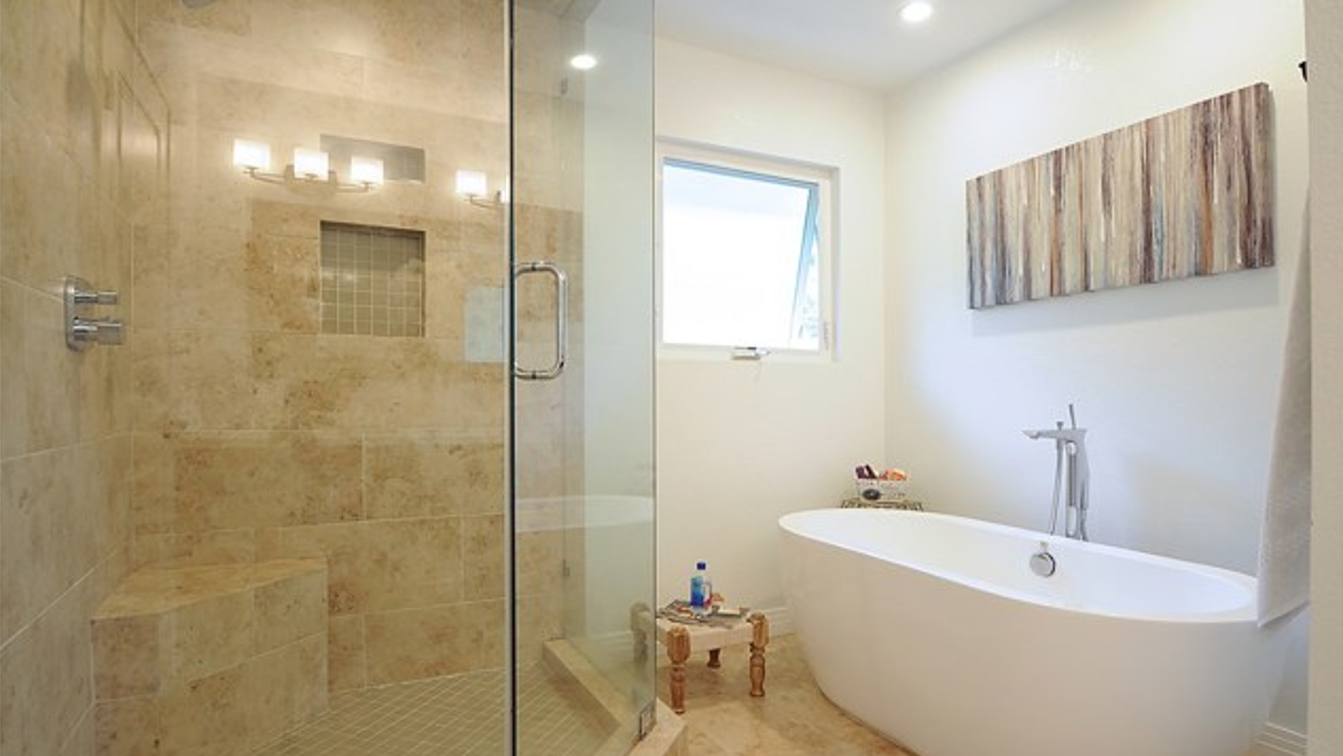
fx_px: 677
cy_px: 433
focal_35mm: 19
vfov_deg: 58.1
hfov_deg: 89.6
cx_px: 676
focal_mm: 12
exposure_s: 1/6
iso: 320
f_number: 8
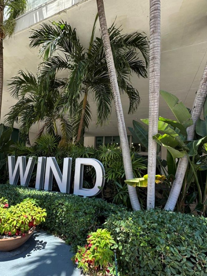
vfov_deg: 84.3
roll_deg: -5.3
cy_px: 154
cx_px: 82
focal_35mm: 19
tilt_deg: +5.5
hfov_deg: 68.0
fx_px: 151
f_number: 2.2
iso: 40
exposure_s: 1/210
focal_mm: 2.22
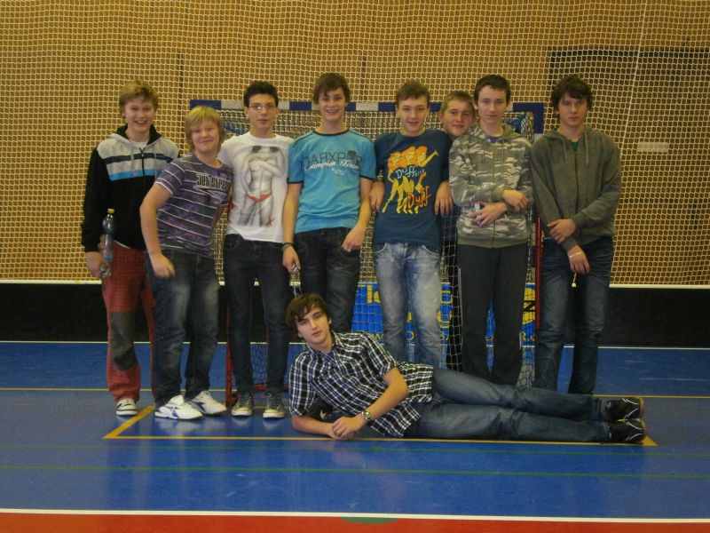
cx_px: 355
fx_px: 1231
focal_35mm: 60
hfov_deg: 32.2
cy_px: 266
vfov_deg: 24.4
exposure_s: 1/50
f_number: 3.9
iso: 500
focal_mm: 10.7
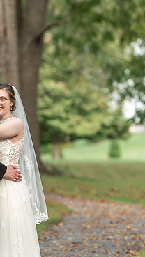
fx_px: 2429
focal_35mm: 356
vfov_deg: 6.1
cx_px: 41
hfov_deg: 3.4
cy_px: 135
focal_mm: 200
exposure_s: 1/400
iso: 400
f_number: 4
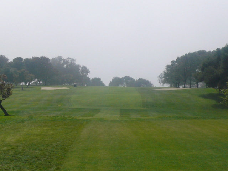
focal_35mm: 87
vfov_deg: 17.0
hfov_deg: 22.5
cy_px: 86
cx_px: 114
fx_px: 573
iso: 100
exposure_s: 1/200
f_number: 11
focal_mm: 9.6
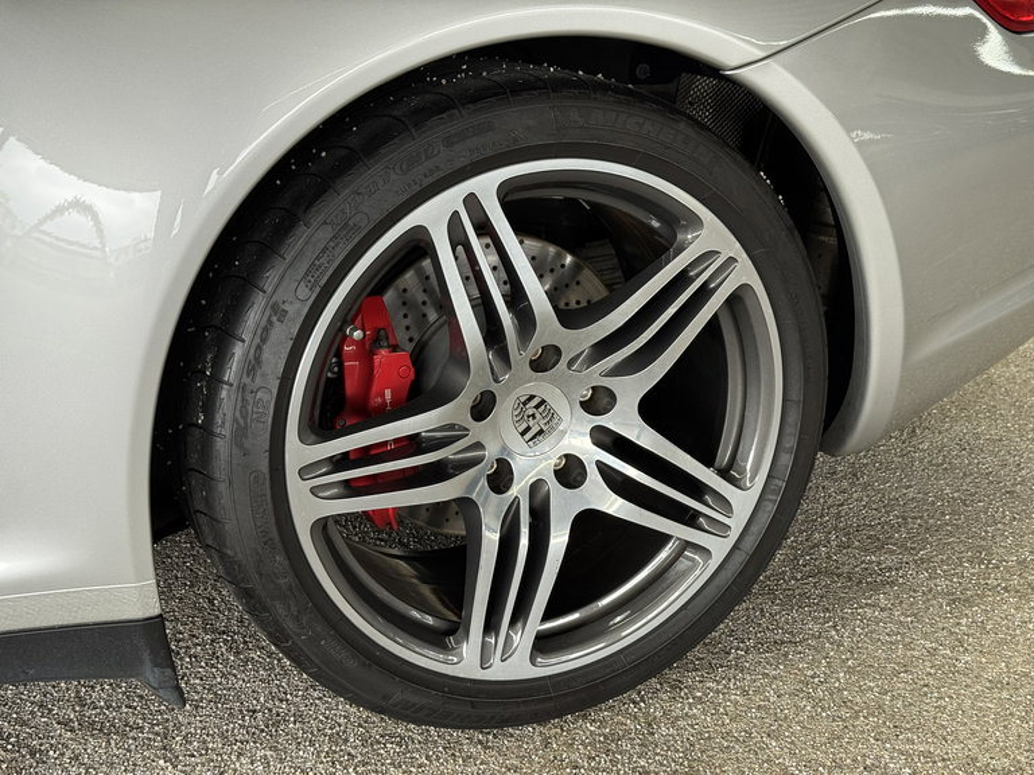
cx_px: 517
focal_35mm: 48
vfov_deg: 30.3
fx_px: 1434
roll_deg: +1.3
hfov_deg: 39.7
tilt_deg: -18.8
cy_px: 388
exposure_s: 1/117
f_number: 1.78
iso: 100
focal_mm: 6.76
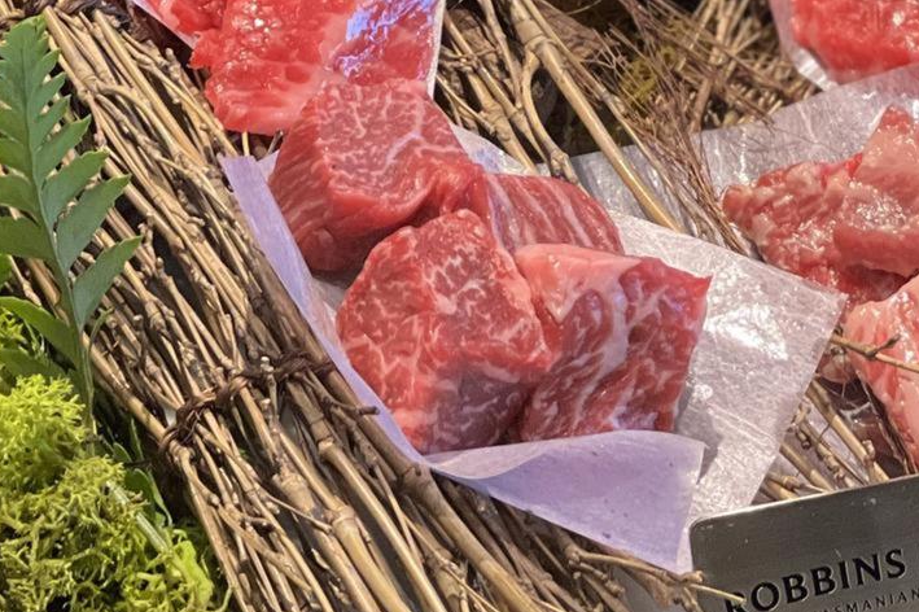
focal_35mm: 226
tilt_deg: -33.7
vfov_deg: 6.1
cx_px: 644
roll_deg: -0.6
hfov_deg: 9.1
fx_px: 5766
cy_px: -45
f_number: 2.8
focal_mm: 9
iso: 250
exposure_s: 1/106
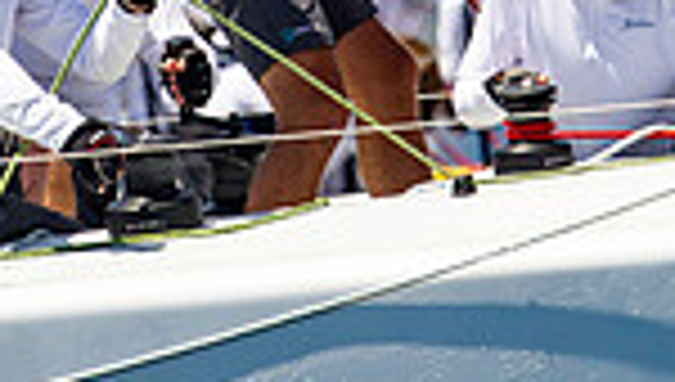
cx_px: 324
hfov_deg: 0.9
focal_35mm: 2424
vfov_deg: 0.5
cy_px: -184
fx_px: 43463
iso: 400
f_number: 5
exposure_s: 1/4000
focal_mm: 600
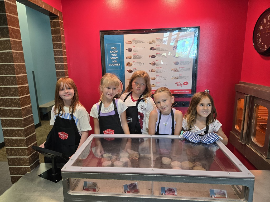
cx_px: 135
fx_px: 179
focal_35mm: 23
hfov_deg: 73.9
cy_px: 101
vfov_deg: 58.9
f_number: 1.8
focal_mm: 5.4
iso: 160
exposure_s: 1/120
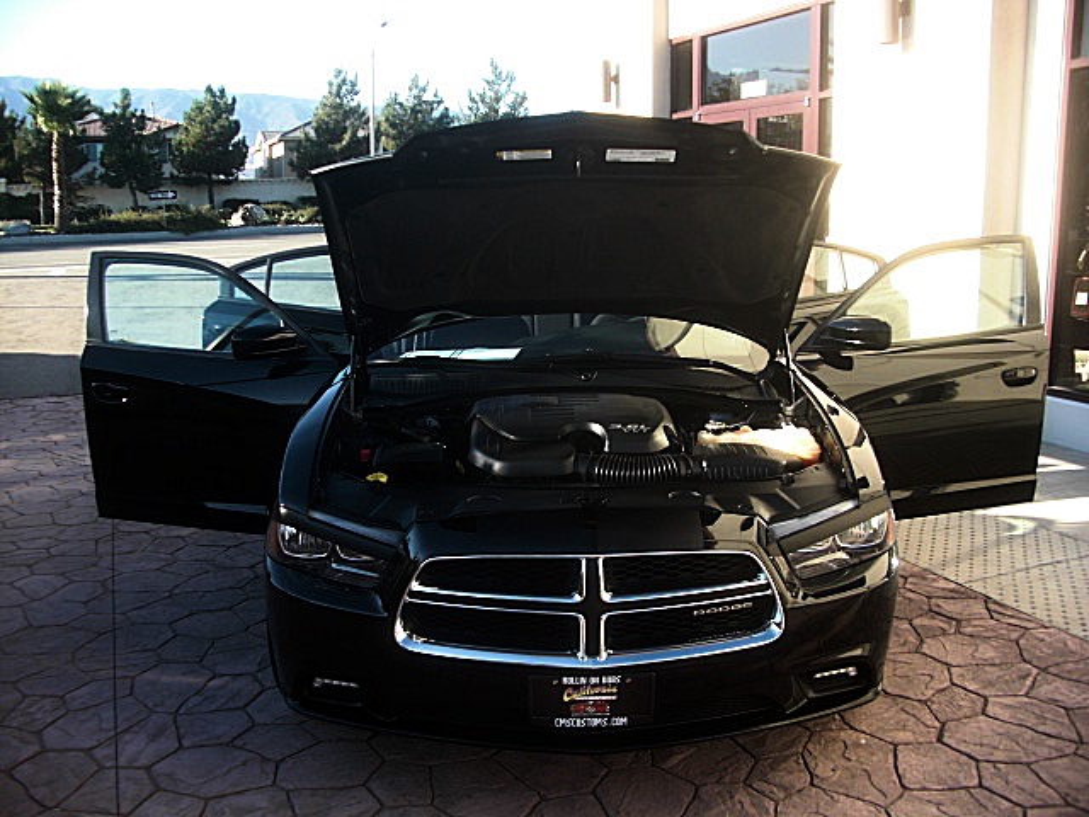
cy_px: 408
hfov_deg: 51.4
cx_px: 544
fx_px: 1133
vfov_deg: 39.7
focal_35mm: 36
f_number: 2.8
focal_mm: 6.3
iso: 50
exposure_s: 1/160
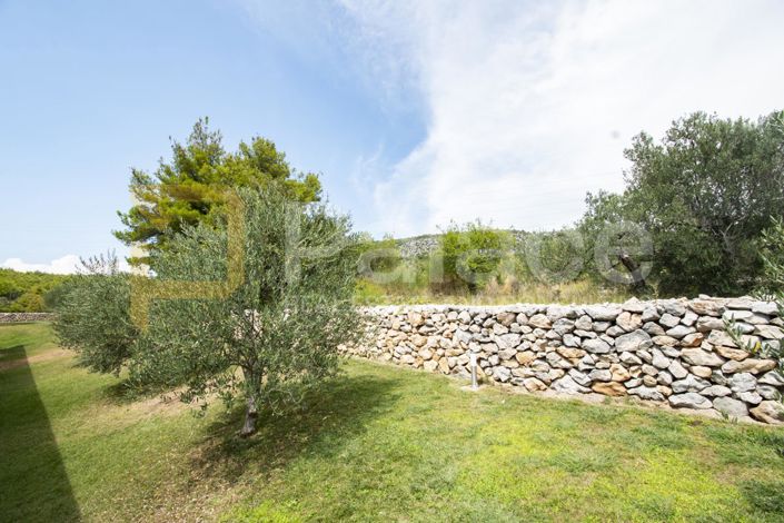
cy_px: 262
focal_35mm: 15
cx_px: 392
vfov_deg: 77.3
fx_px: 327
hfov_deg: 100.4
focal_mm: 10
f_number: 11
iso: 100
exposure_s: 1/50
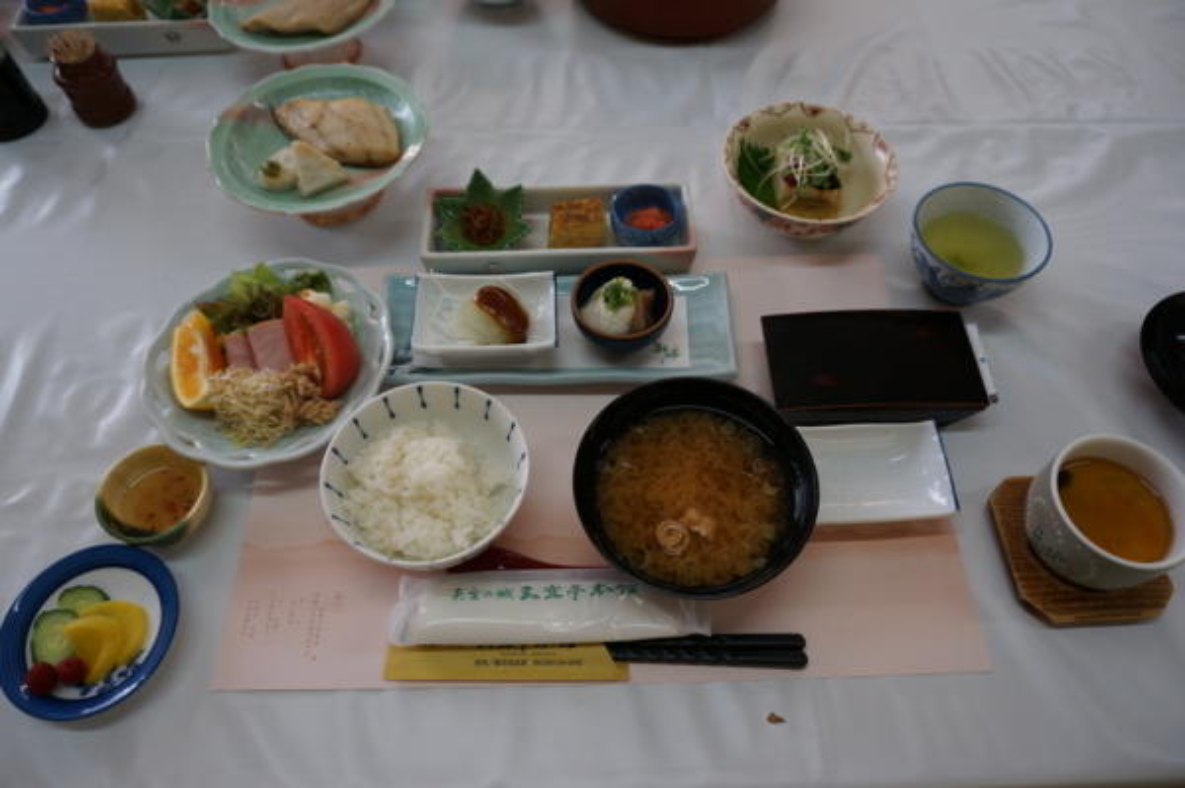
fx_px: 839
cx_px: 592
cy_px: 394
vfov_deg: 50.3
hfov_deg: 70.5
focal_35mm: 26
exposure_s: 1/60
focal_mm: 17
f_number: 4
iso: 320
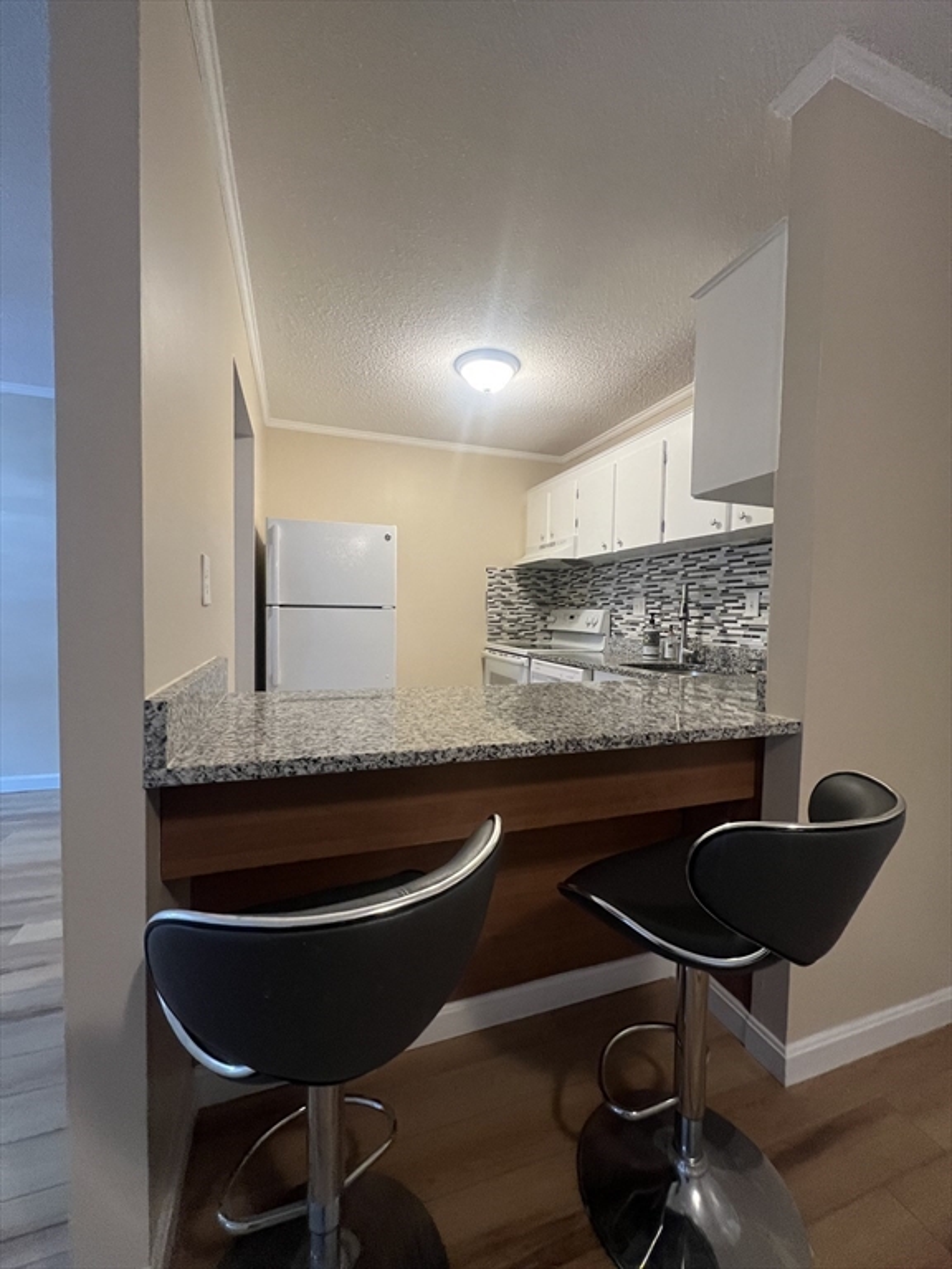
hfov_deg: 89.9
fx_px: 477
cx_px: 476
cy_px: 634
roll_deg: -1.1
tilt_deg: -2.2
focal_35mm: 13
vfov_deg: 106.2
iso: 250
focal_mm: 1.57
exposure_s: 1/120
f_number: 1.8
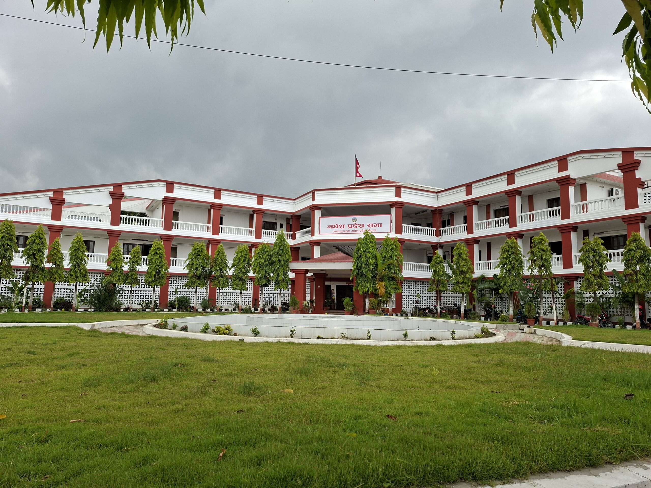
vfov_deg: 58.9
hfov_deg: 73.9
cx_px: 326
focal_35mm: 23
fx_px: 433
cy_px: 244
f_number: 1.8
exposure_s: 1/787
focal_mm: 5.54
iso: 50
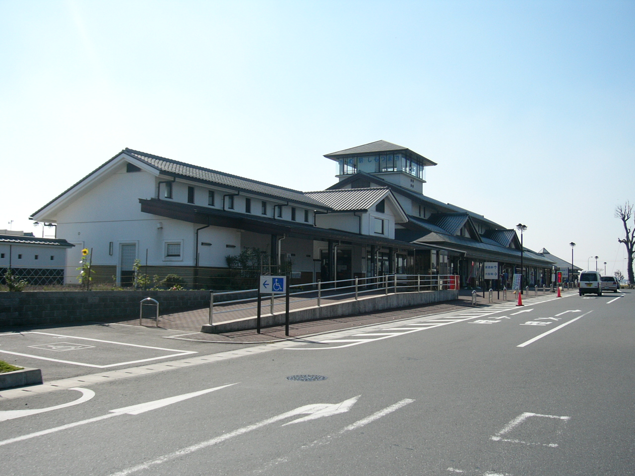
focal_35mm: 35
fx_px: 642
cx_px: 318
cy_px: 238
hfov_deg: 52.6
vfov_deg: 40.7
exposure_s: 1/160
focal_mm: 5.8
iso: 50
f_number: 8
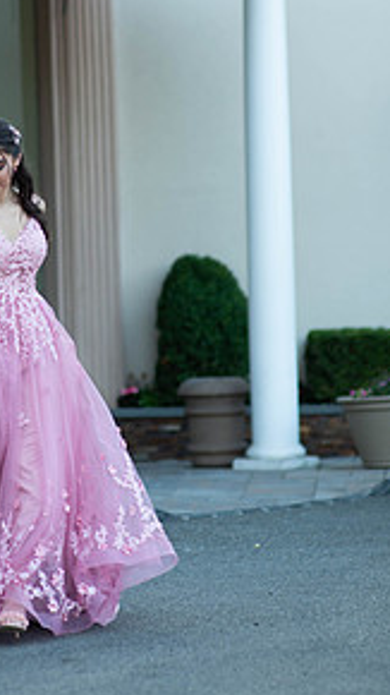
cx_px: 37
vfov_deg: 15.5
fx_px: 2539
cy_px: 213
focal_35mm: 138
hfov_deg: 8.8
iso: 250
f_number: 2
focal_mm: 85
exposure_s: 1/640
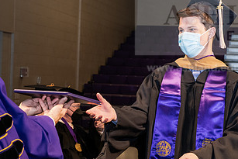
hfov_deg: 17.5
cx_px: 112
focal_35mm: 117
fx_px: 774
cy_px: 84
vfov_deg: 11.7
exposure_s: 1/200
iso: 1600
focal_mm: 62
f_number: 6.3
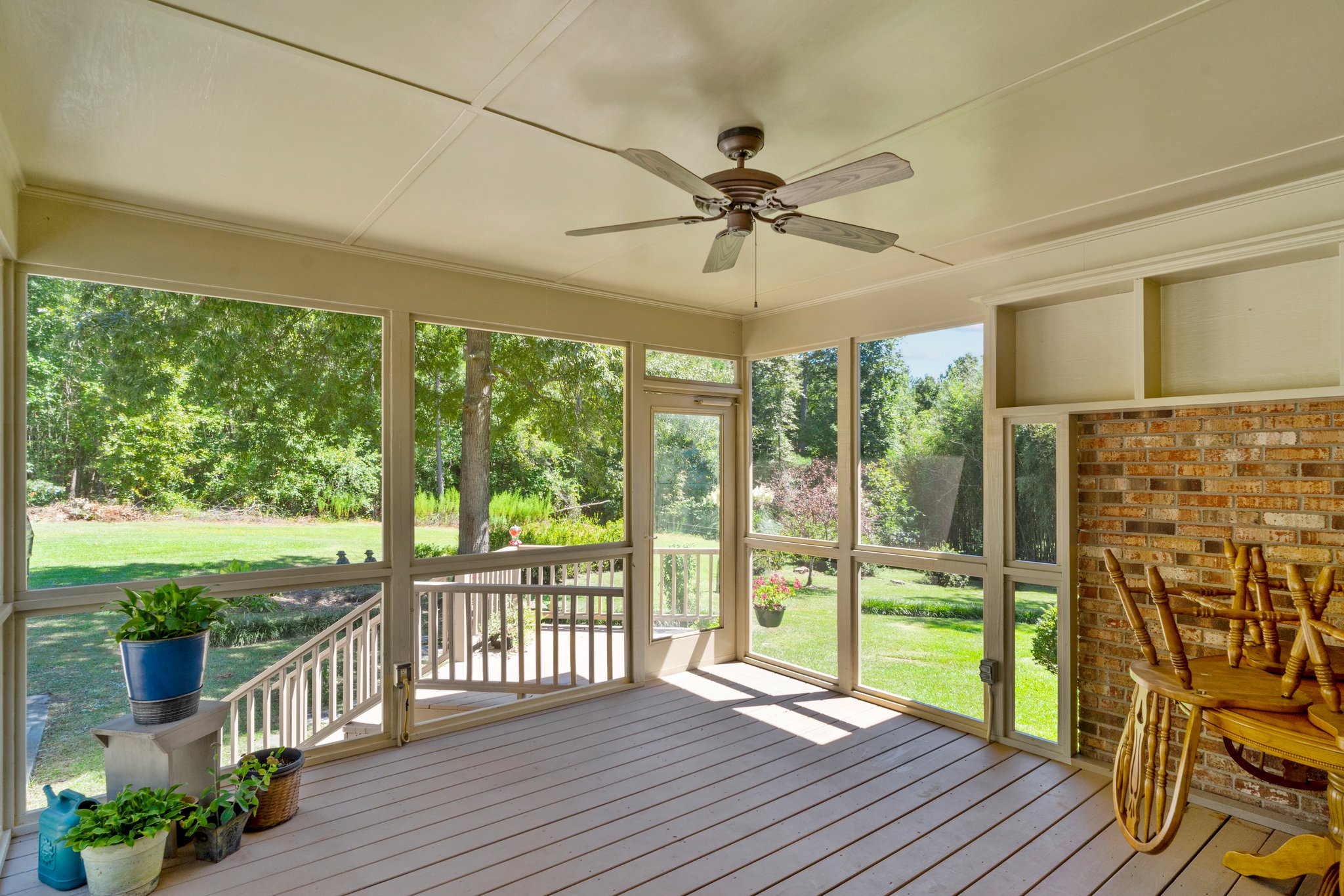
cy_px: 448
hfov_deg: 90.0
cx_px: 672
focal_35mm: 18
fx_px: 672
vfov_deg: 67.4
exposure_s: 1/40
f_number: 8
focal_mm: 18
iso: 100
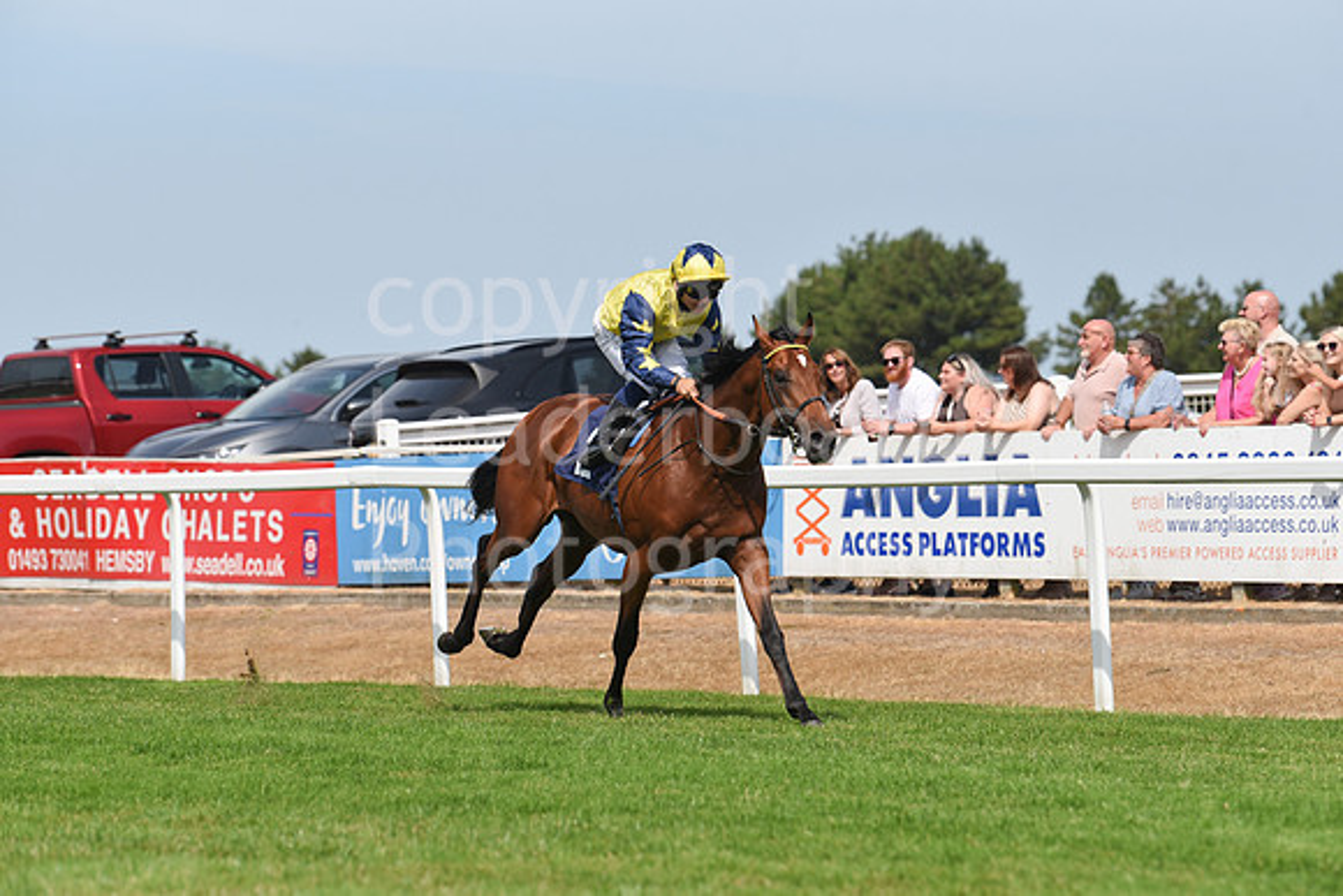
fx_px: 7089
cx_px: 672
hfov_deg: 10.8
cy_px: 448
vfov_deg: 7.2
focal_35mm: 190
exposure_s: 1/3200
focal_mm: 190
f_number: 5.6
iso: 500
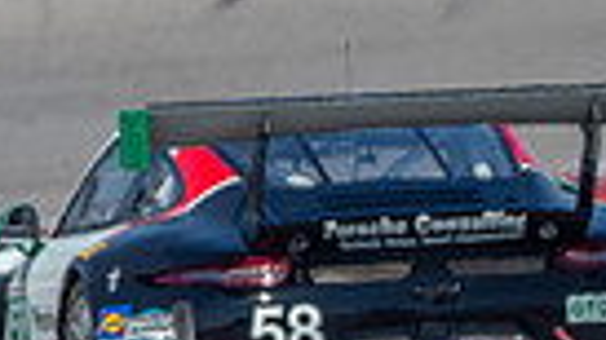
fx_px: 44405
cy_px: 266
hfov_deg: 0.8
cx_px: 867
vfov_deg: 0.4
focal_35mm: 2764
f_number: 5.6
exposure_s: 1/1600
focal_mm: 300
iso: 200
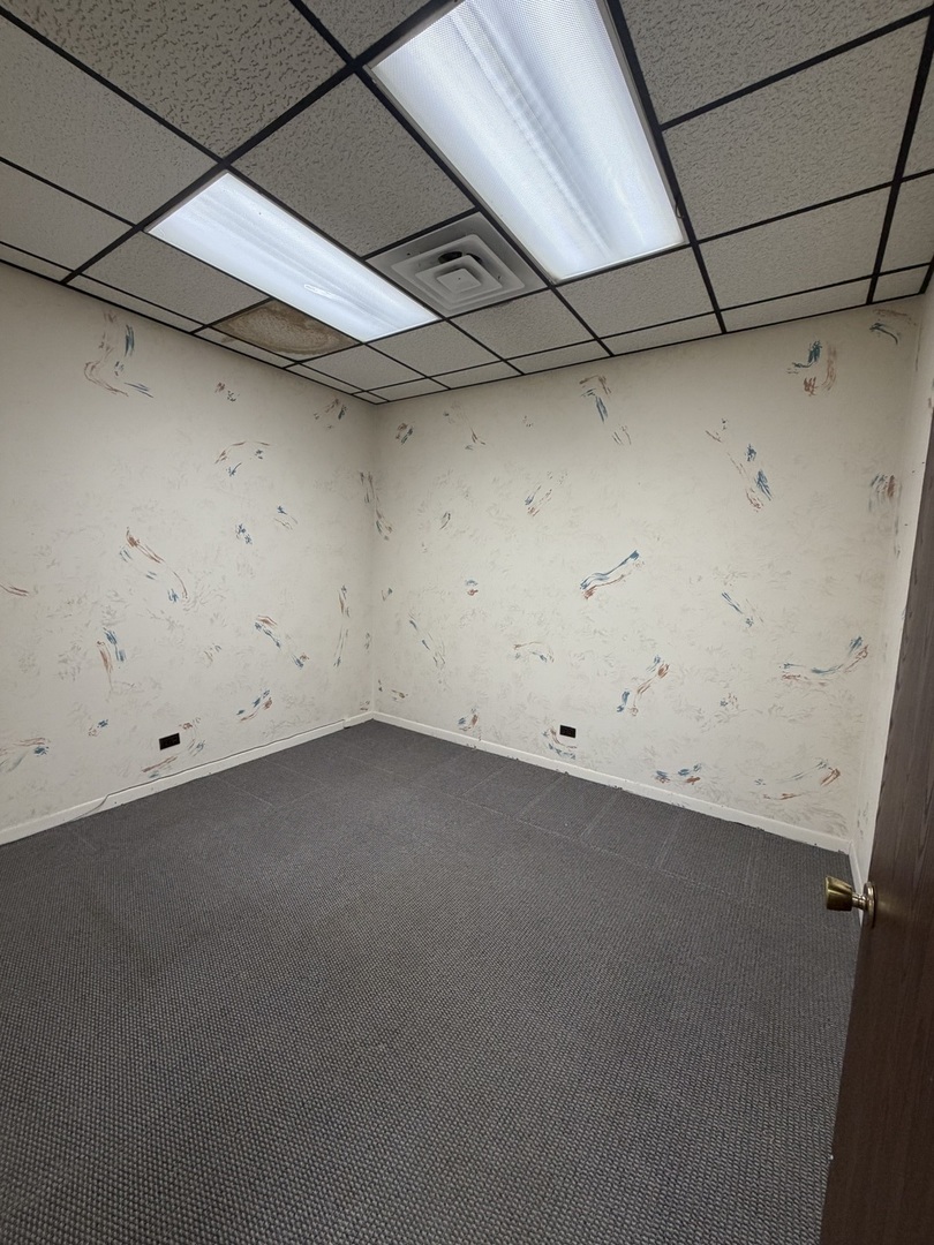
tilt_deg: -6.9
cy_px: 622
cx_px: 467
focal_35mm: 14
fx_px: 504
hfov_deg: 85.7
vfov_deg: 102.1
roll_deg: -1.7
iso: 200
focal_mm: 2.22
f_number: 2.2
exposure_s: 1/120
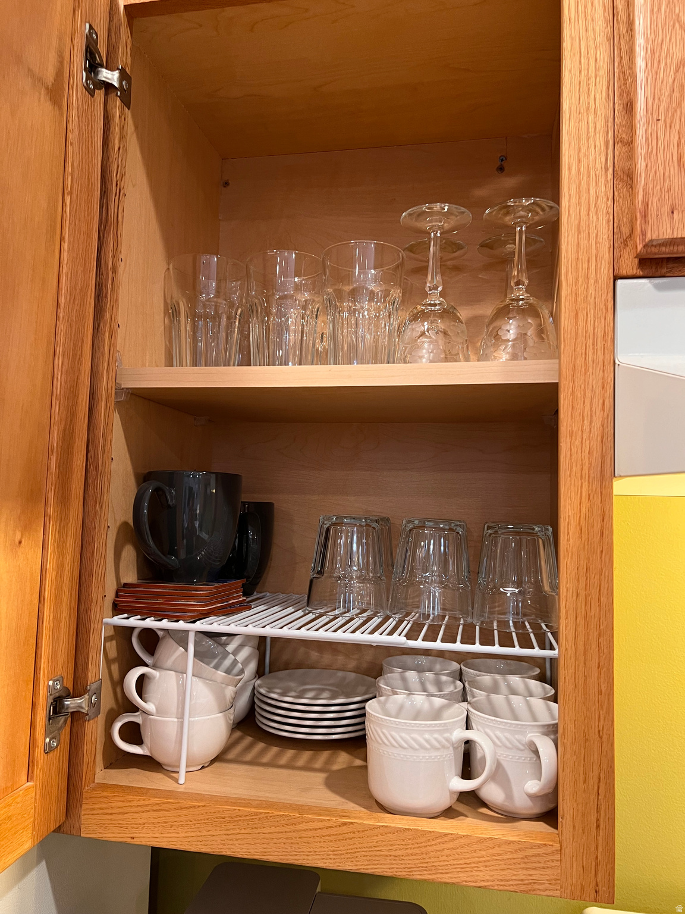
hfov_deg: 53.1
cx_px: 342
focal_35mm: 26
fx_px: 686
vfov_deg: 67.3
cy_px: 457
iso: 250
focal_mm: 5.7
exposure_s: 1/60
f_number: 1.5
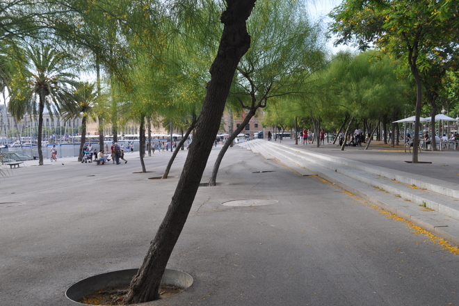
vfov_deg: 34.2
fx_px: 497
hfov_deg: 49.6
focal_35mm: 39
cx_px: 230
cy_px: 153
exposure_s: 1/200
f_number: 7.1
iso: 200
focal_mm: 26
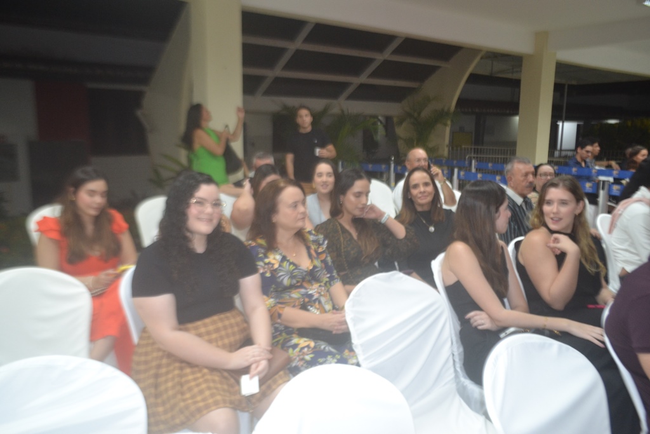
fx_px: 488
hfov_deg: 67.4
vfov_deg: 47.9
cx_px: 325
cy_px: 217
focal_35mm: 27
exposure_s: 1/60
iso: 1000
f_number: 3.5
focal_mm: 18
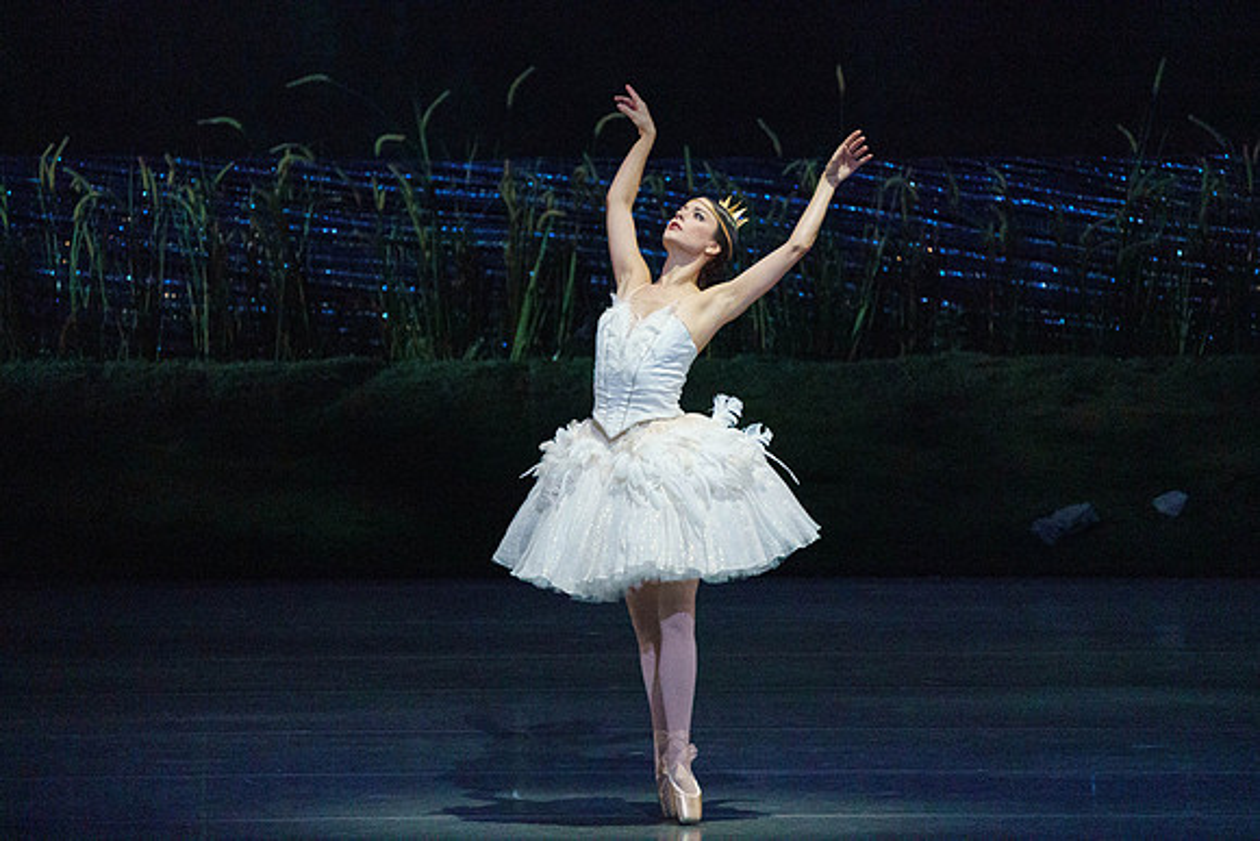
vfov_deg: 3.4
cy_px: 420
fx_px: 14003
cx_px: 630
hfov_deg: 5.2
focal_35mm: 400
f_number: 5.6
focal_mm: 400
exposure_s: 1/320
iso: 8000
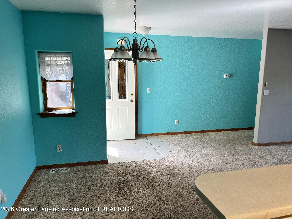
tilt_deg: -9.9
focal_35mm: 26
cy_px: 110
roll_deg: -0.4
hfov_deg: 67.3
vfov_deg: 53.1
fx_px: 219
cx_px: 146
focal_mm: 5.7
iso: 64
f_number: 1.5
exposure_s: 1/120
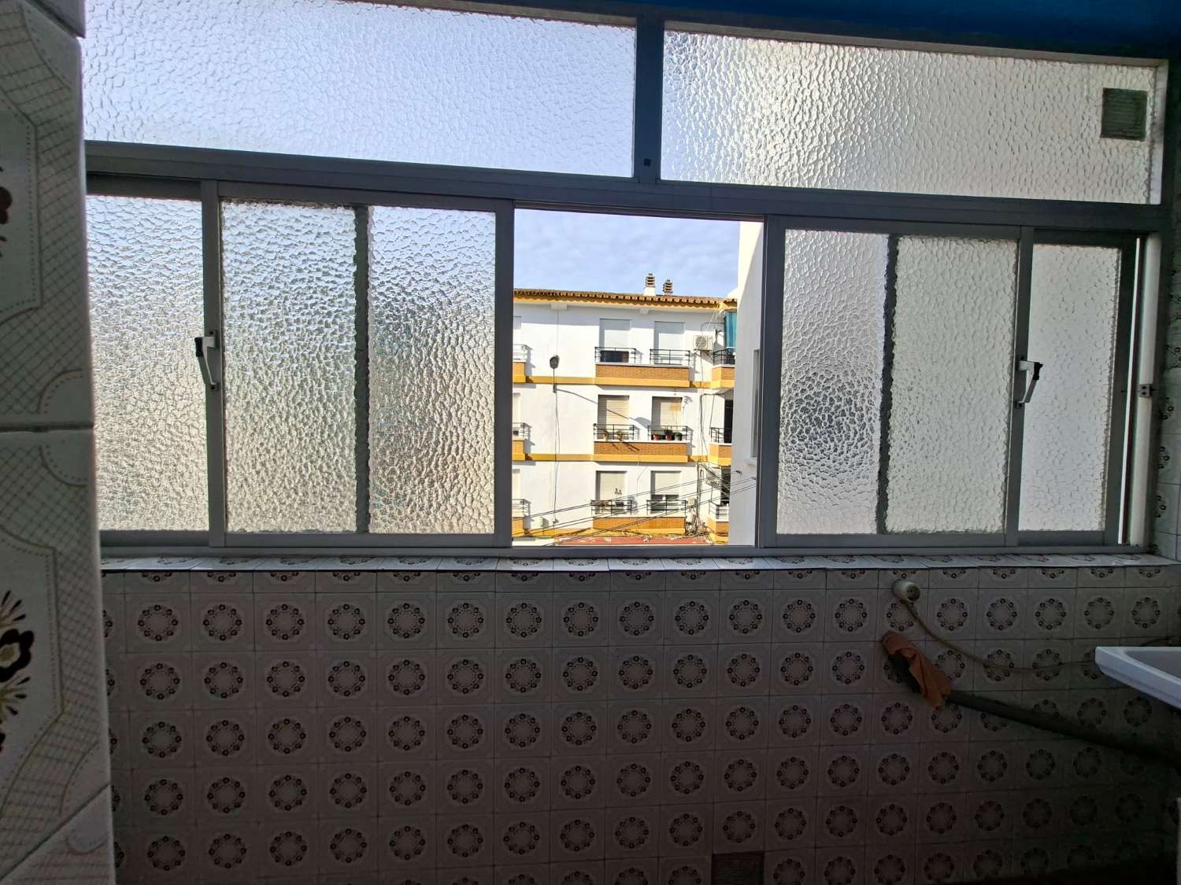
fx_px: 444
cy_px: 442
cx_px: 590
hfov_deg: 106.2
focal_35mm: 13
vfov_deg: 89.9
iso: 40
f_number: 2.2
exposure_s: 1/789
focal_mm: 1.74
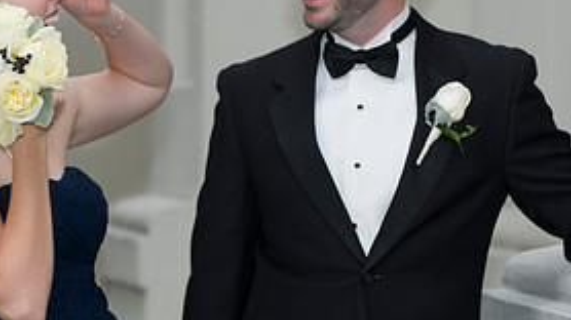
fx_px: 4131
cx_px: 214
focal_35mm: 273
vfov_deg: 4.4
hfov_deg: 7.9
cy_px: 193
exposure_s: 1/125
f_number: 3.5
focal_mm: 125
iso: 400
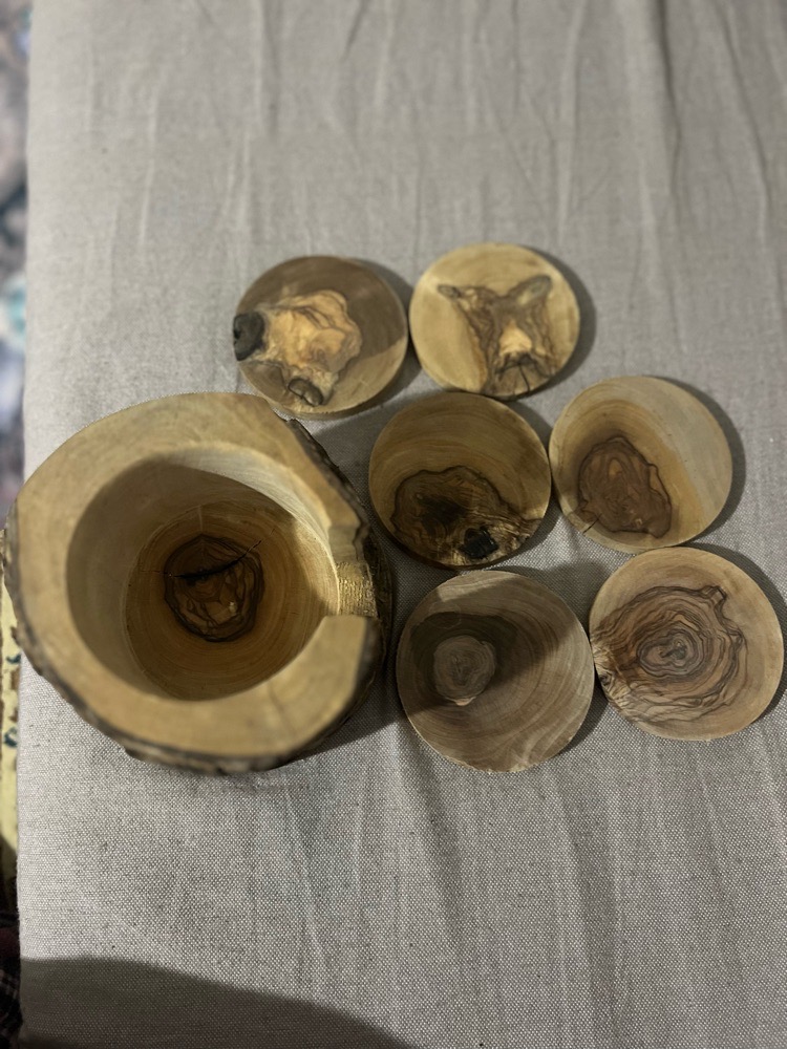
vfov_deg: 67.3
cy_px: 524
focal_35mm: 26
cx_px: 394
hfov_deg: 53.1
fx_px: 788
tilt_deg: -74.2
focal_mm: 5.1
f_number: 1.6
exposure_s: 1/34
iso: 640
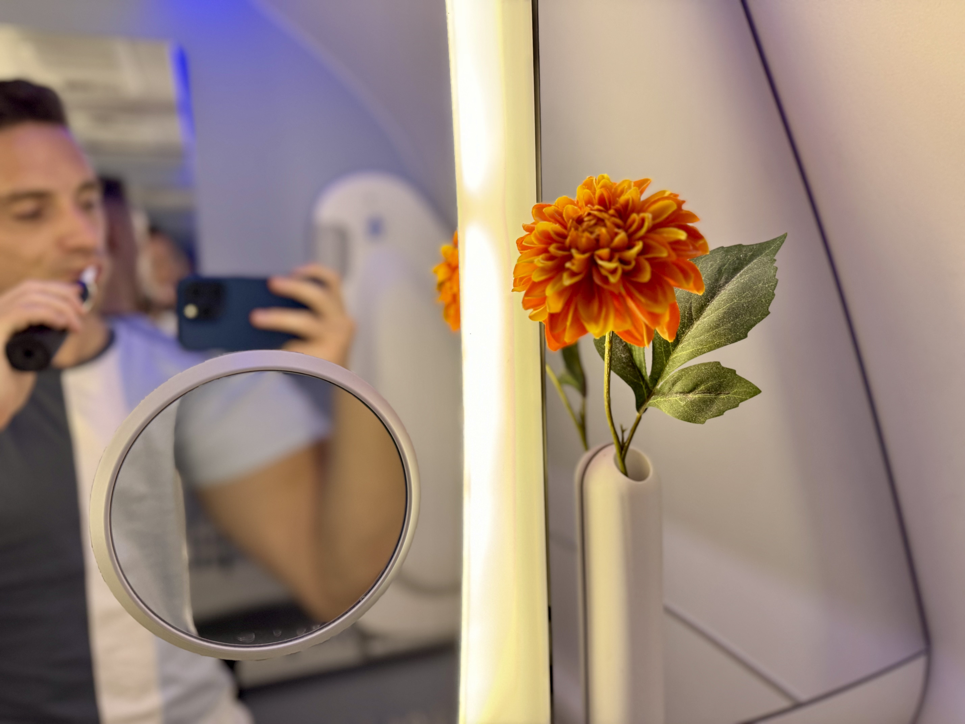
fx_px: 669
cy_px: 362
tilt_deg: -8.4
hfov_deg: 71.6
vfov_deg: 56.8
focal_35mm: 24
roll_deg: +1.9
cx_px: 482
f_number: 1.78
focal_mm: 6.76
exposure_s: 1/77
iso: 200
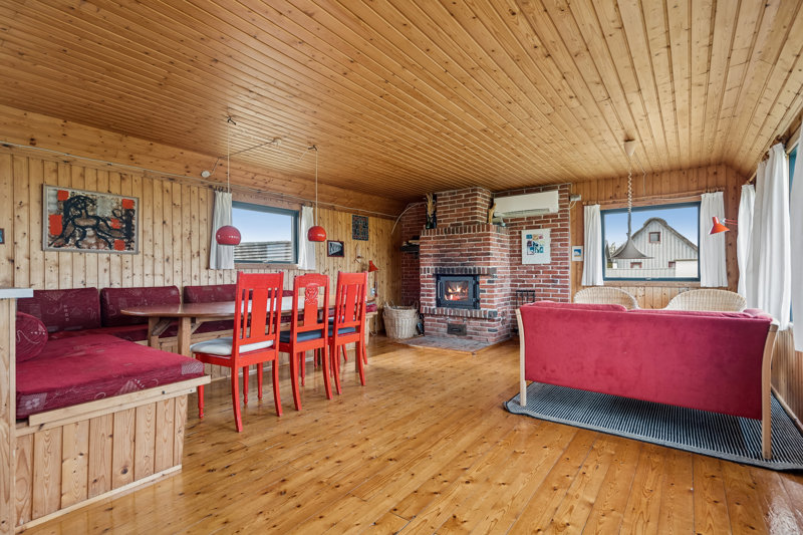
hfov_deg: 93.3
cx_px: 402
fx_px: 379
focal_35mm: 17
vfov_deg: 70.4
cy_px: 268
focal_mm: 17
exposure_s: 1/50
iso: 400
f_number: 5.6
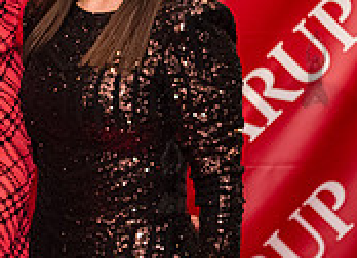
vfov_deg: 10.1
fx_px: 1446
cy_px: 6
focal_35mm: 142
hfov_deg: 13.4
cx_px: -150
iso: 8000
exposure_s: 1/250
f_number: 3.2
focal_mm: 35
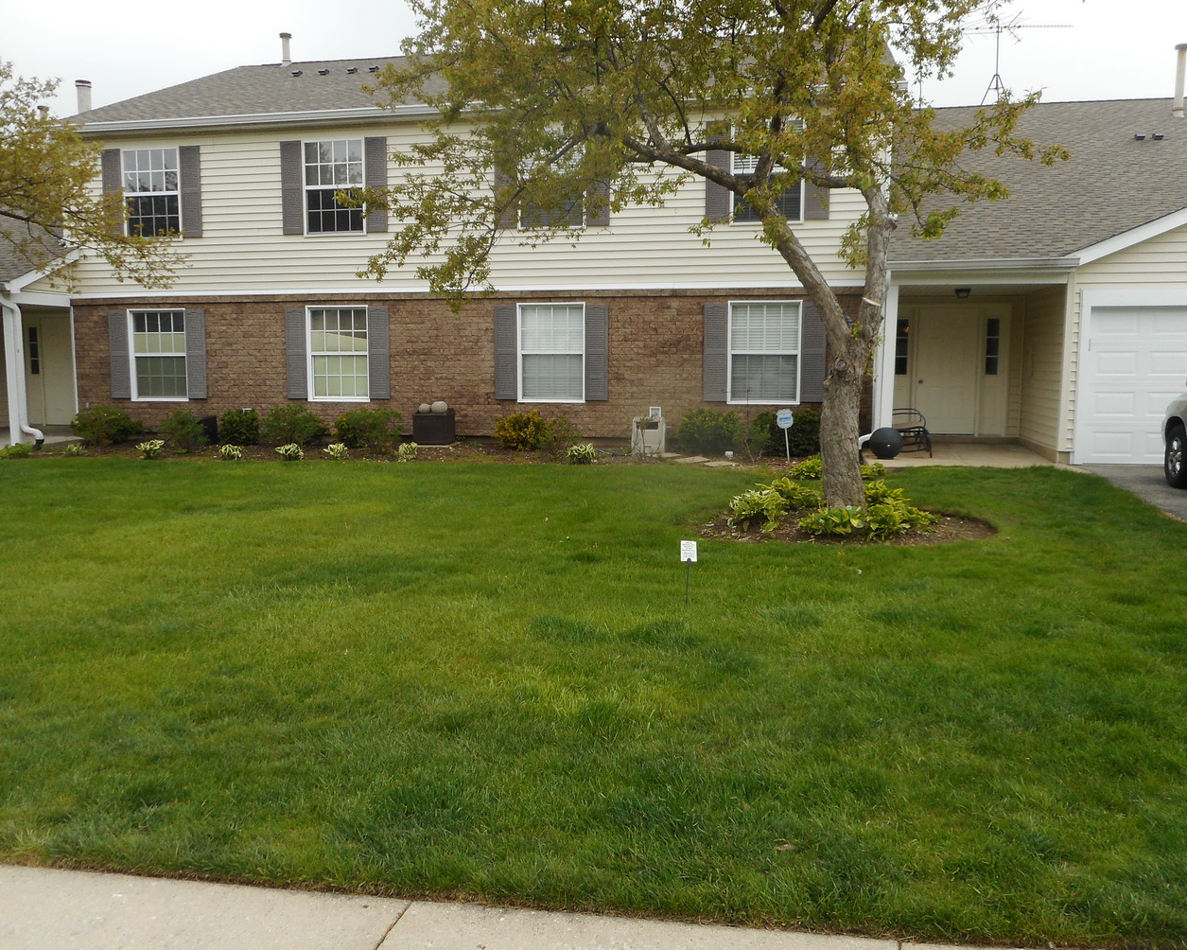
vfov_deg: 51.5
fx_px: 984
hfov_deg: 62.2
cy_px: 478
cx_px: 608
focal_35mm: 28
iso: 80
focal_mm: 4.5
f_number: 3.7
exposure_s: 1/200
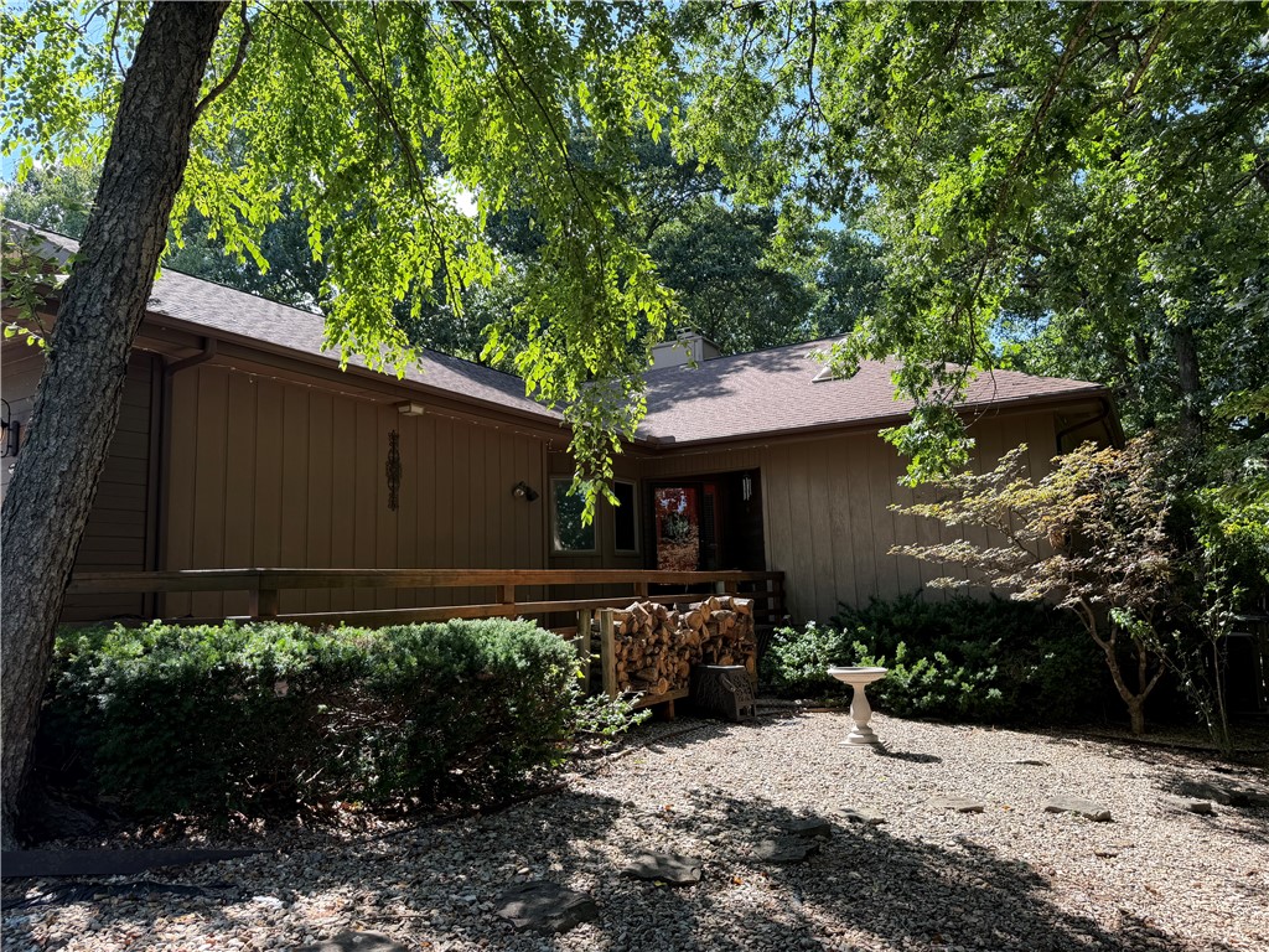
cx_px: 634
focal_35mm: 24
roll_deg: +2.1
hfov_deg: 71.6
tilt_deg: +7.2
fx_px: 880
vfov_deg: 56.8
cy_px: 476
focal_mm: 6.76
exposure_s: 1/559
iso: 80
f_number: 1.78
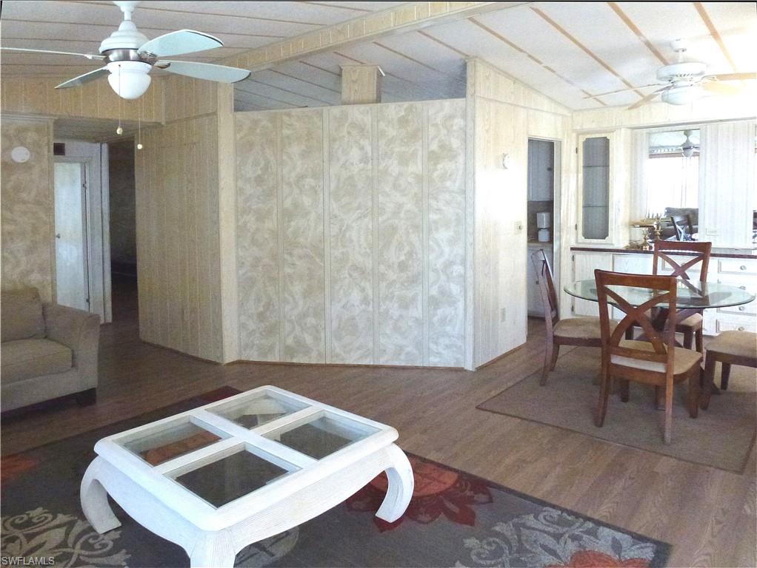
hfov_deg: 71.6
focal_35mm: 24
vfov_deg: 56.9
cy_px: 284
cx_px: 378
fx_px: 525
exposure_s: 1/80
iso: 800
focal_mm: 4.3
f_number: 3.3
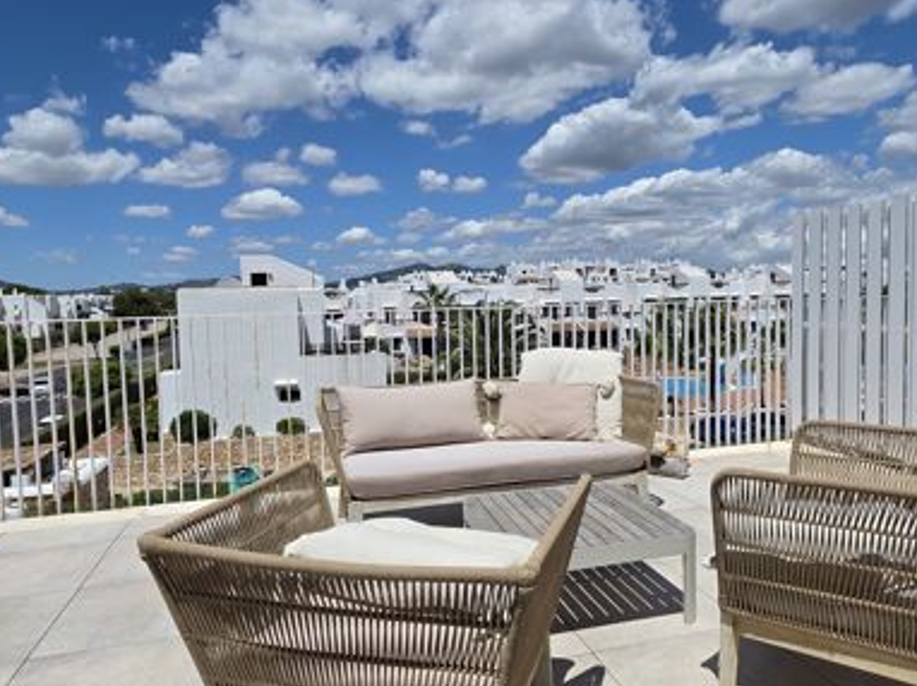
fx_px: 635
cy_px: 341
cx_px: 510
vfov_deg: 56.8
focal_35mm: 24
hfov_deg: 71.4
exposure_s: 1/4994
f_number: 1.9
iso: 40
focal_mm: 2.2
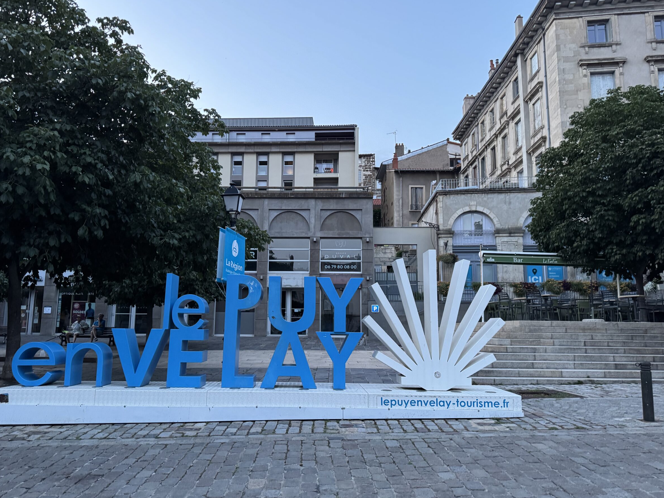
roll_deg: +0.0
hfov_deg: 67.2
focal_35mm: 26
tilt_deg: +8.8
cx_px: 308
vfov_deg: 53.1
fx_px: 499
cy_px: 253
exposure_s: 1/60
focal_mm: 6.76
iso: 500
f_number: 1.78
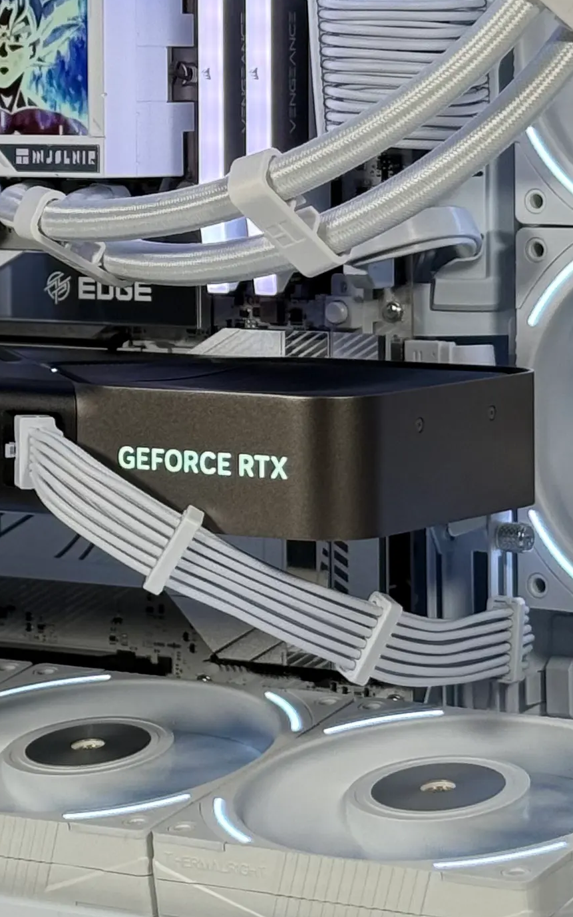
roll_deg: -1.2
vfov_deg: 13.9
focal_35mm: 149
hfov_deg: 8.8
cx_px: 179
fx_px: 3722
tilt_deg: +0.1
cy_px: 79
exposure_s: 1/120
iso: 80
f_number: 1.78
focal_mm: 6.76
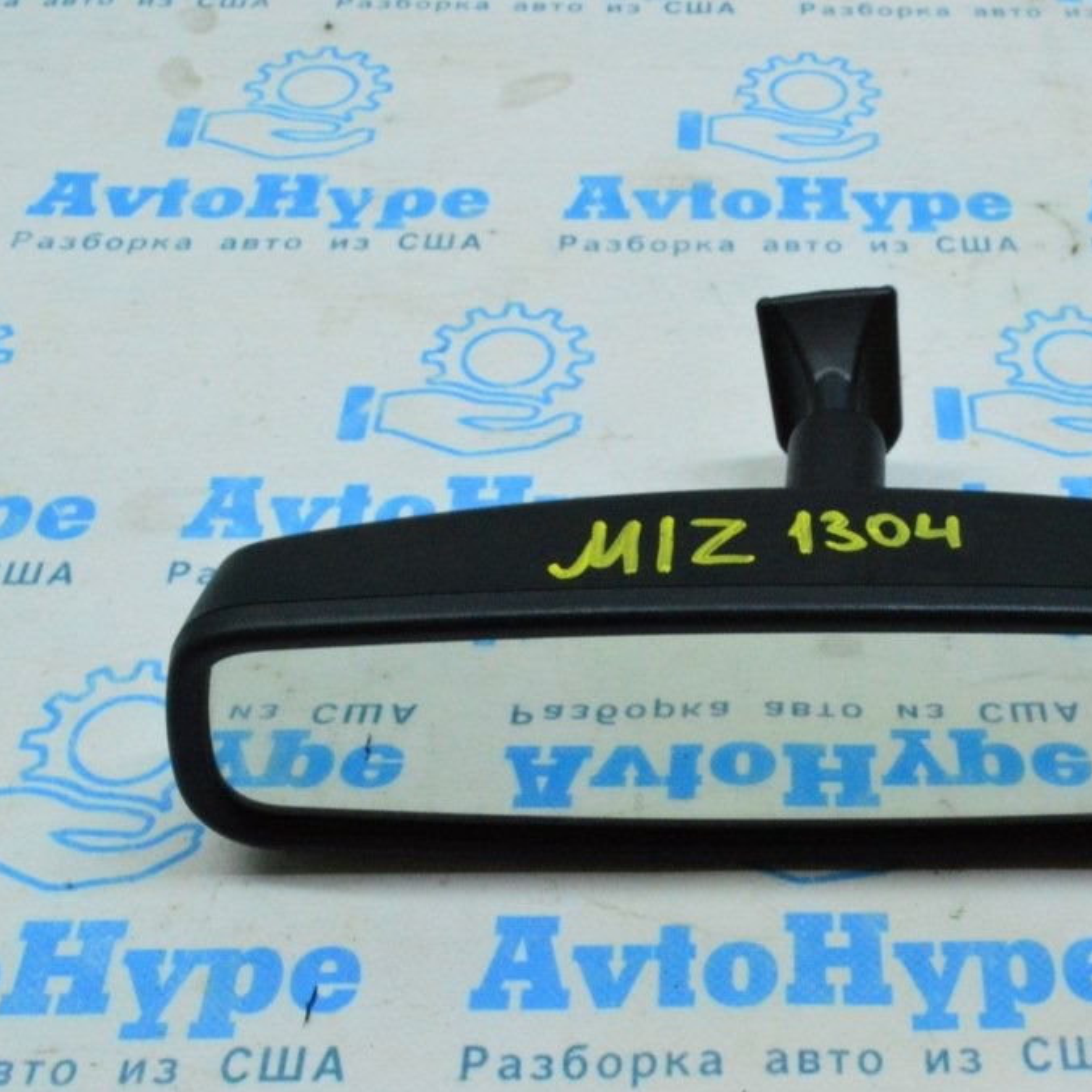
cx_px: 814
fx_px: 1927
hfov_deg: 31.1
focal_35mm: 54
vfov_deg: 31.6
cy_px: 548
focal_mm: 28
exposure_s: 1/40
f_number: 29
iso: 6400
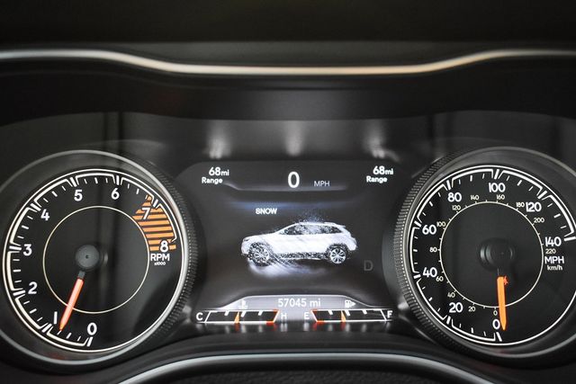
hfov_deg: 53.1
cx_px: 288
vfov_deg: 36.9
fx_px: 576
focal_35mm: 36
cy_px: 192
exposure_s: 1/125
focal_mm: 24
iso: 2200
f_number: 4
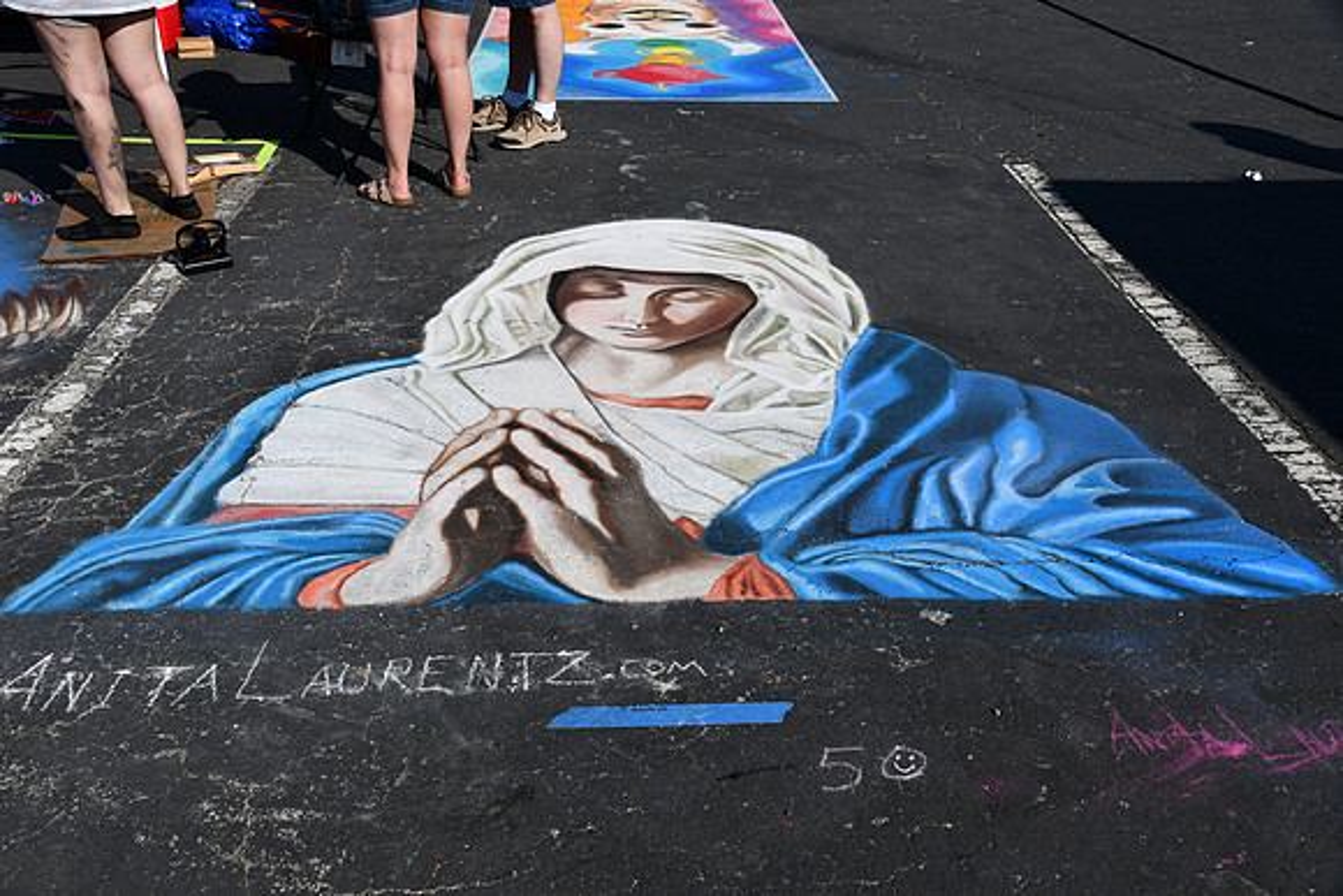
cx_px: 672
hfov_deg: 57.2
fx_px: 1231
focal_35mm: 33
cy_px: 448
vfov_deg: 40.0
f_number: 10
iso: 100
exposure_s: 1/400
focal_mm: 22
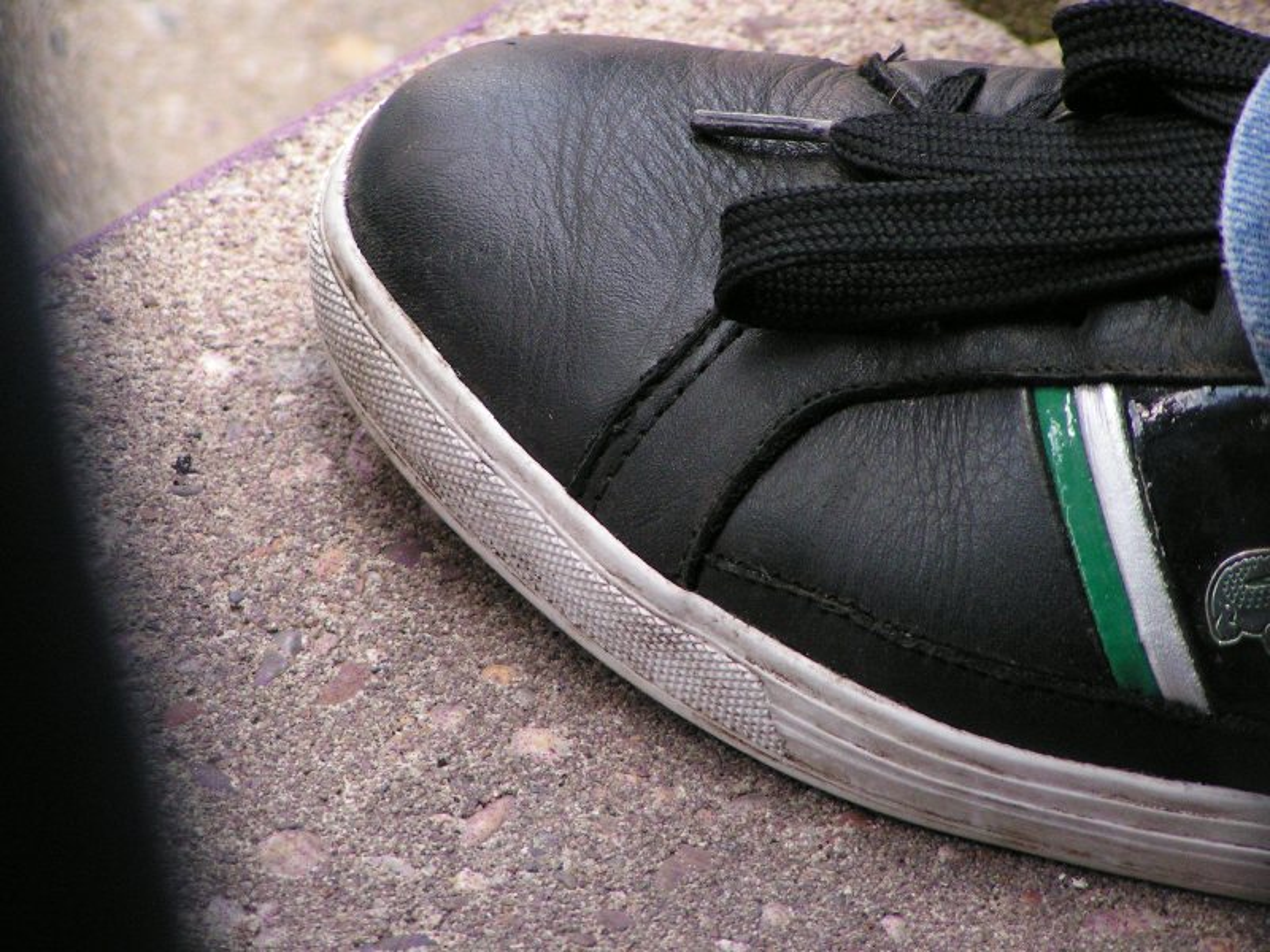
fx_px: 13501
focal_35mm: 368
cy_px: 476
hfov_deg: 5.4
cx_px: 635
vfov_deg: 4.0
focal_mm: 56.3
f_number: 3.5
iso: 200
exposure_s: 1/100
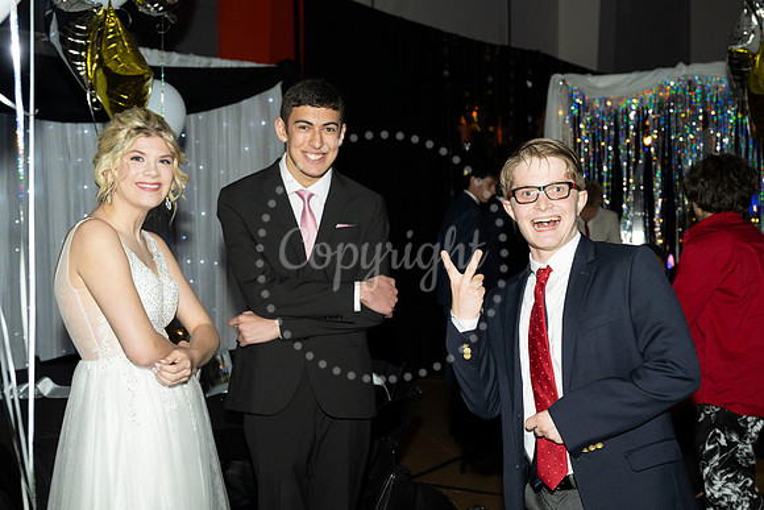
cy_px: 255
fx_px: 1019
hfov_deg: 41.1
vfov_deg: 28.1
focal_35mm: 48
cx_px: 382
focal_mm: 48
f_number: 5.6
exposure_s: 1/100
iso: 1000
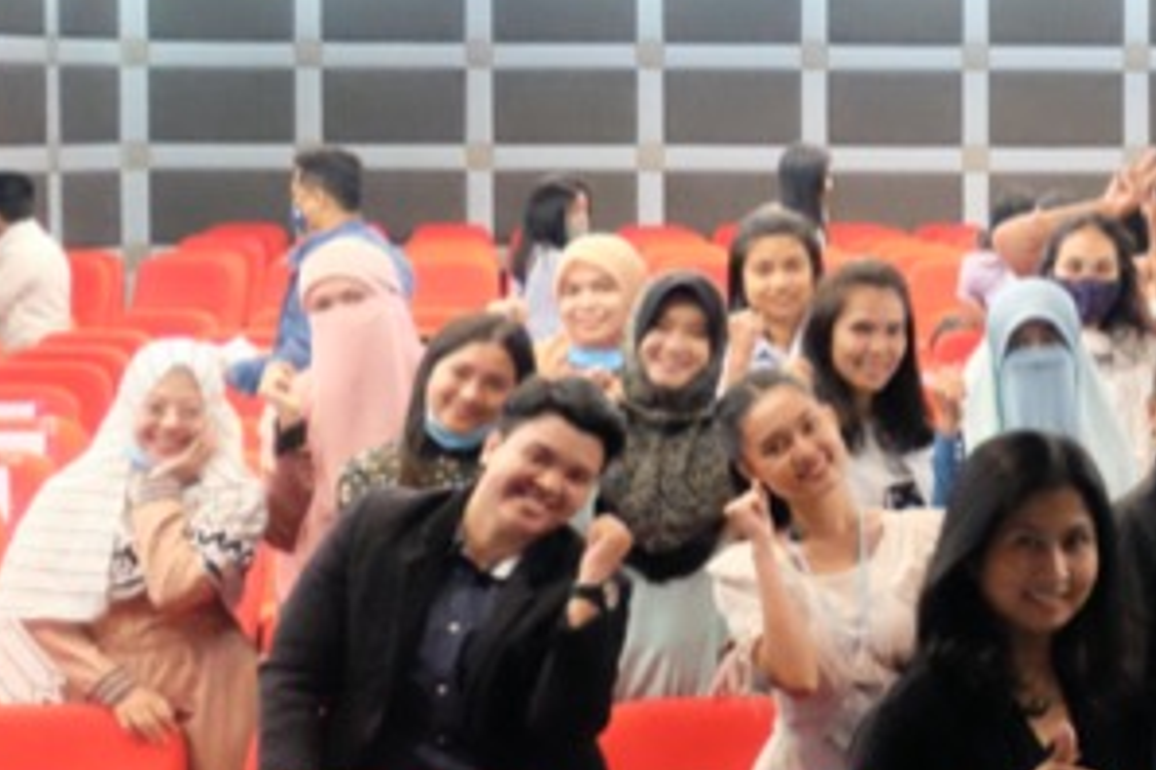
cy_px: 224
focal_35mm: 104
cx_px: 1759
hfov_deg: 17.5
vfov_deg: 13.1
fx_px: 3339
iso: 6400
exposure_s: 1/105
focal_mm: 20.1
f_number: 3.8
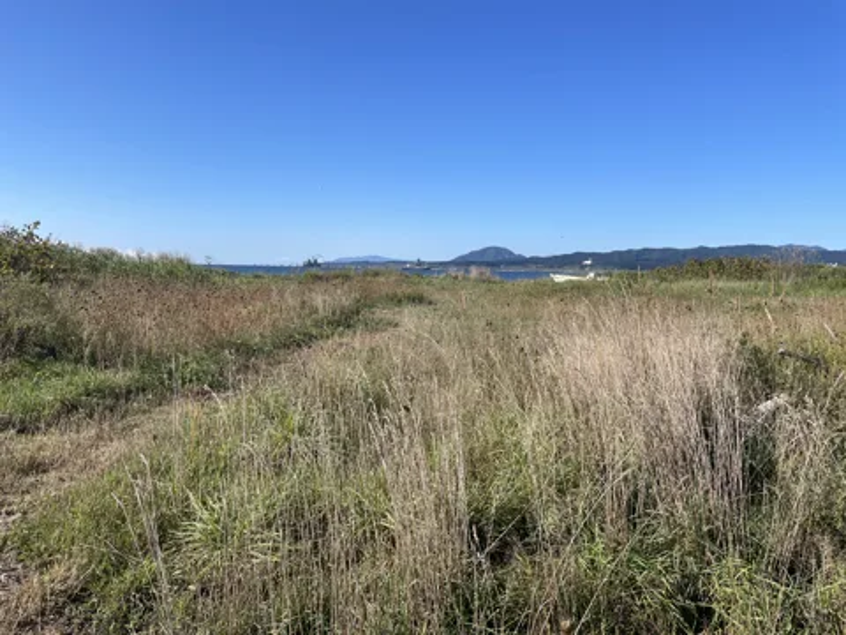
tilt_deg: -4.3
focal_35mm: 26
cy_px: 318
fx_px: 635
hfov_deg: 67.3
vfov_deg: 53.1
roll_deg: -1.3
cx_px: 423
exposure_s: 1/3300
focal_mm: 4.2
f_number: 1.6
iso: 32
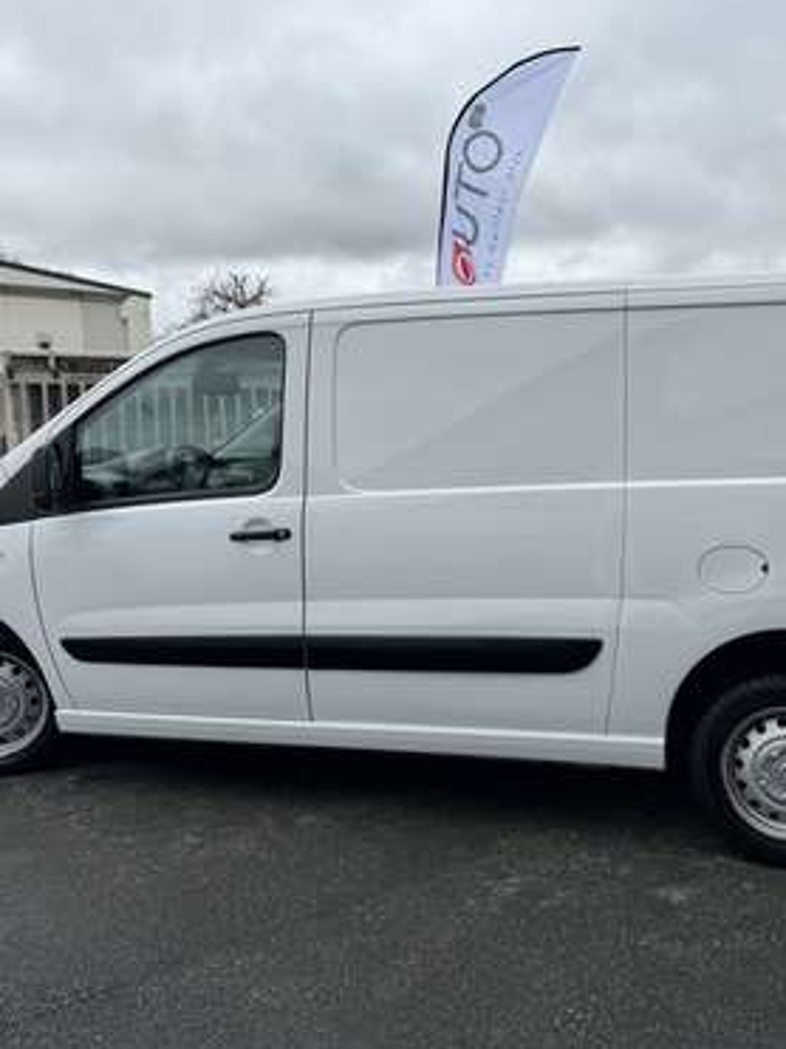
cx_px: 540
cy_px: 533
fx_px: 1000
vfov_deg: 55.4
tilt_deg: -6.6
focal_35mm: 33
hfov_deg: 42.2
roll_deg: +0.0
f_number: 1.78
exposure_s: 1/1524
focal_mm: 6.86
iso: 80
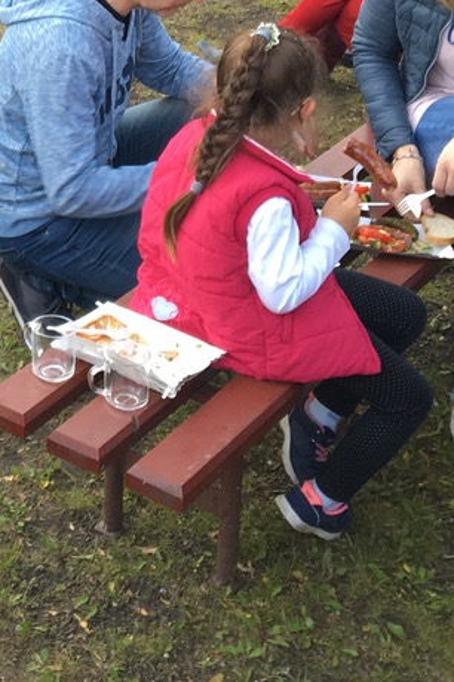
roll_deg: -0.8
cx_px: -166
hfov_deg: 15.3
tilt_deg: -19.0
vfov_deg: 23.2
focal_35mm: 84
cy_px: -3
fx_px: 1591
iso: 32
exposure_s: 1/50
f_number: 2.2
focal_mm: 4.15
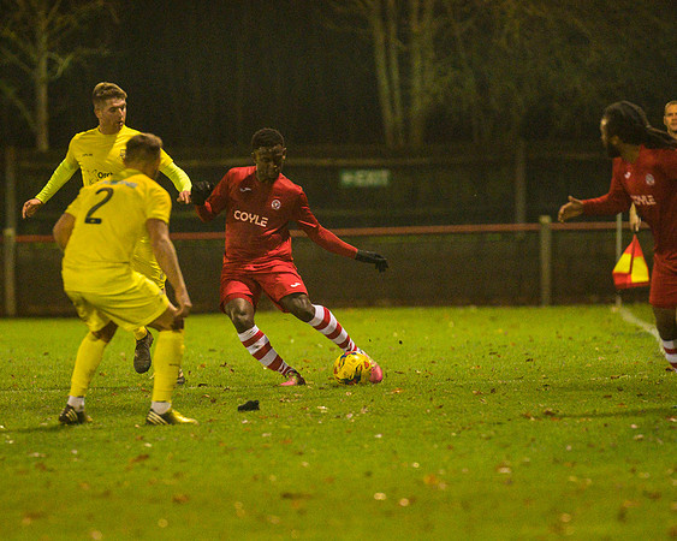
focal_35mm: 457
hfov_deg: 4.2
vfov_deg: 3.4
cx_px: 297
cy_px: 270
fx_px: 9154
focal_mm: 270
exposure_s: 1/800
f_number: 2.8
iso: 5000
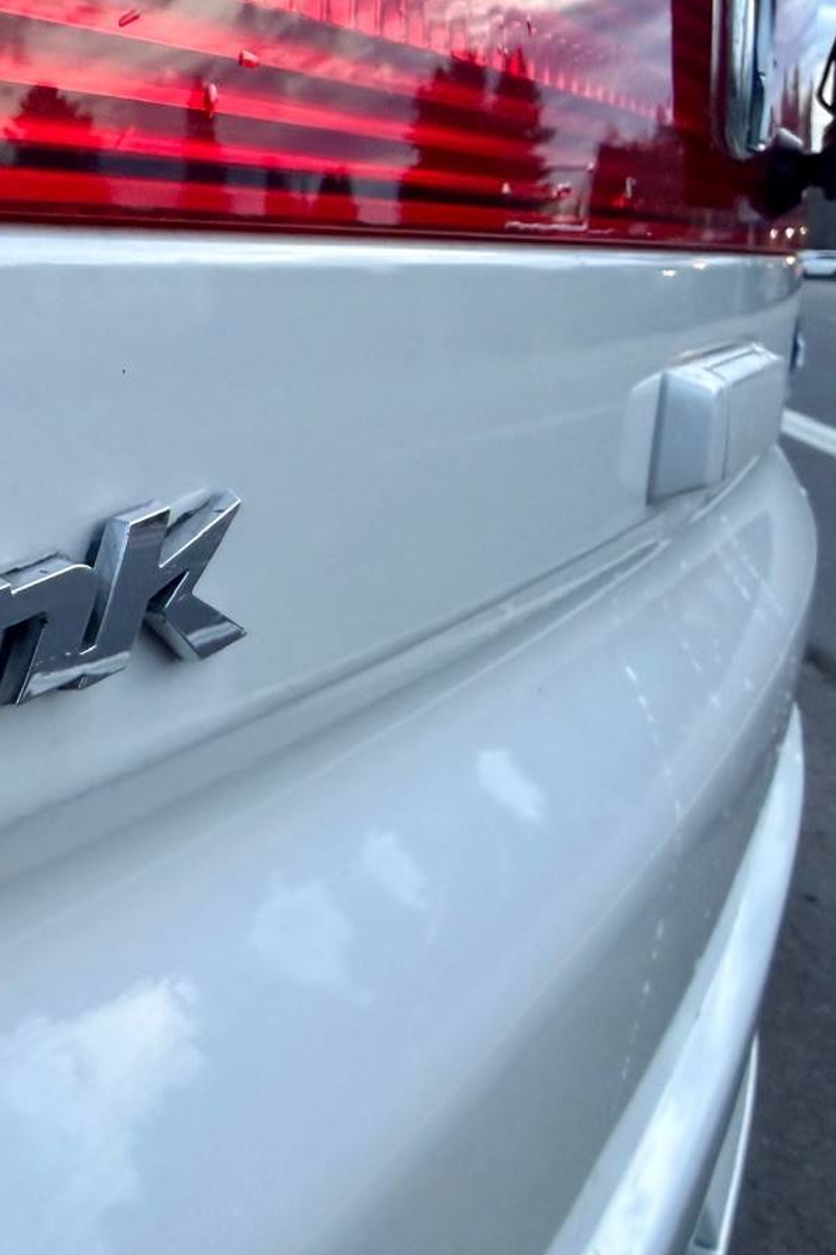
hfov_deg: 32.8
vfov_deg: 53.1
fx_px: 1254
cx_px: -59
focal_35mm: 36
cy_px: 587
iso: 320
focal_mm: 2.22
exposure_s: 1/121
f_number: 2.2
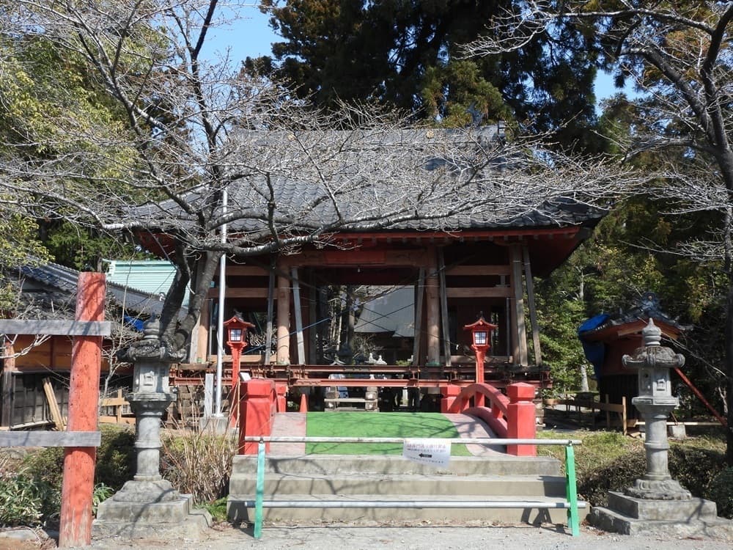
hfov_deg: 46.8
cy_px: 275
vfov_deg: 36.0
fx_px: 847
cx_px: 366
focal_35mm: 40
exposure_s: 1/250
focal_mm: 7.1
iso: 100
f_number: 6.3
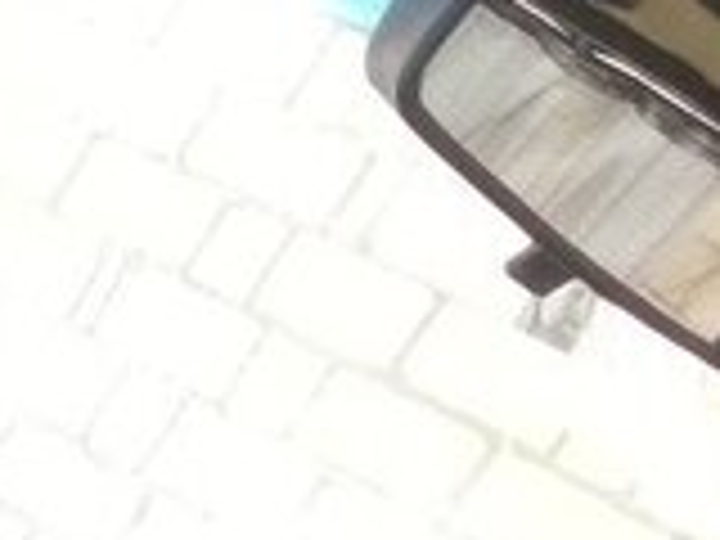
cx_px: -760
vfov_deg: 11.0
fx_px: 2662
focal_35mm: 128
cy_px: 893
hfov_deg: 13.1
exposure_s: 1/100
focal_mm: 3.3
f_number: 2.2
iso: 64
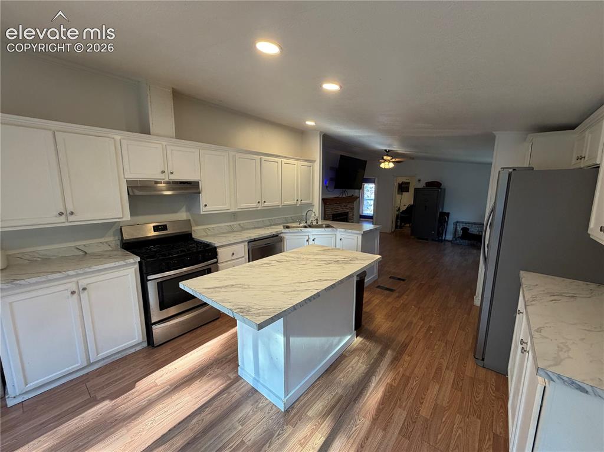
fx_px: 244
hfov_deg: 102.1
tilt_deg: -8.9
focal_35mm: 14
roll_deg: +0.0
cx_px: 302
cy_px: 226
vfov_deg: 85.6
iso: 250
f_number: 2.2
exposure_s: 1/120
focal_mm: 2.22
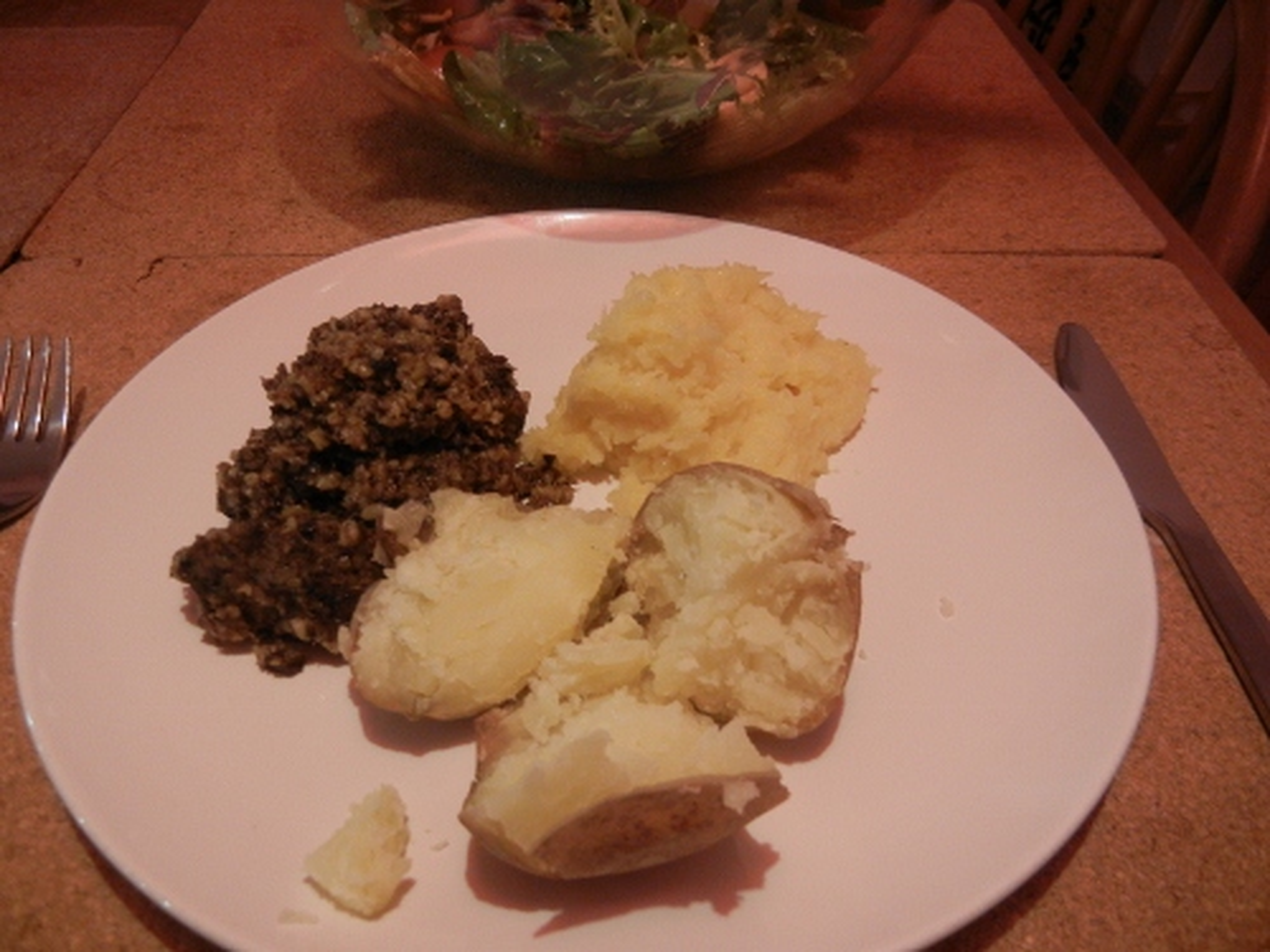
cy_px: 476
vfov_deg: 46.8
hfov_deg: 60.0
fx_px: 1101
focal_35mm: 30
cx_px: 635
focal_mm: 5.4
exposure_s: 1/4.8
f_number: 3.5
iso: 400
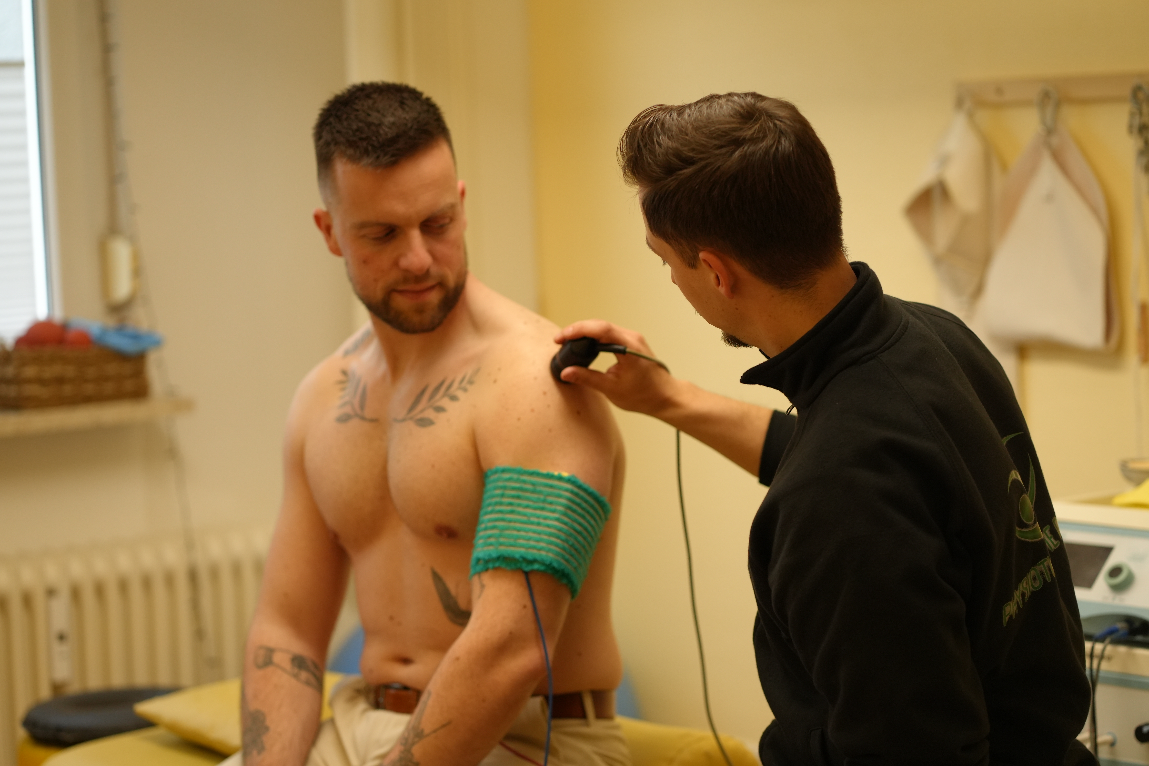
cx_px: 574
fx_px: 2713
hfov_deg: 23.9
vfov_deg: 16.1
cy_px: 383
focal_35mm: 85
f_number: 2.8
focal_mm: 85
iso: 1600
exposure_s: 1/250
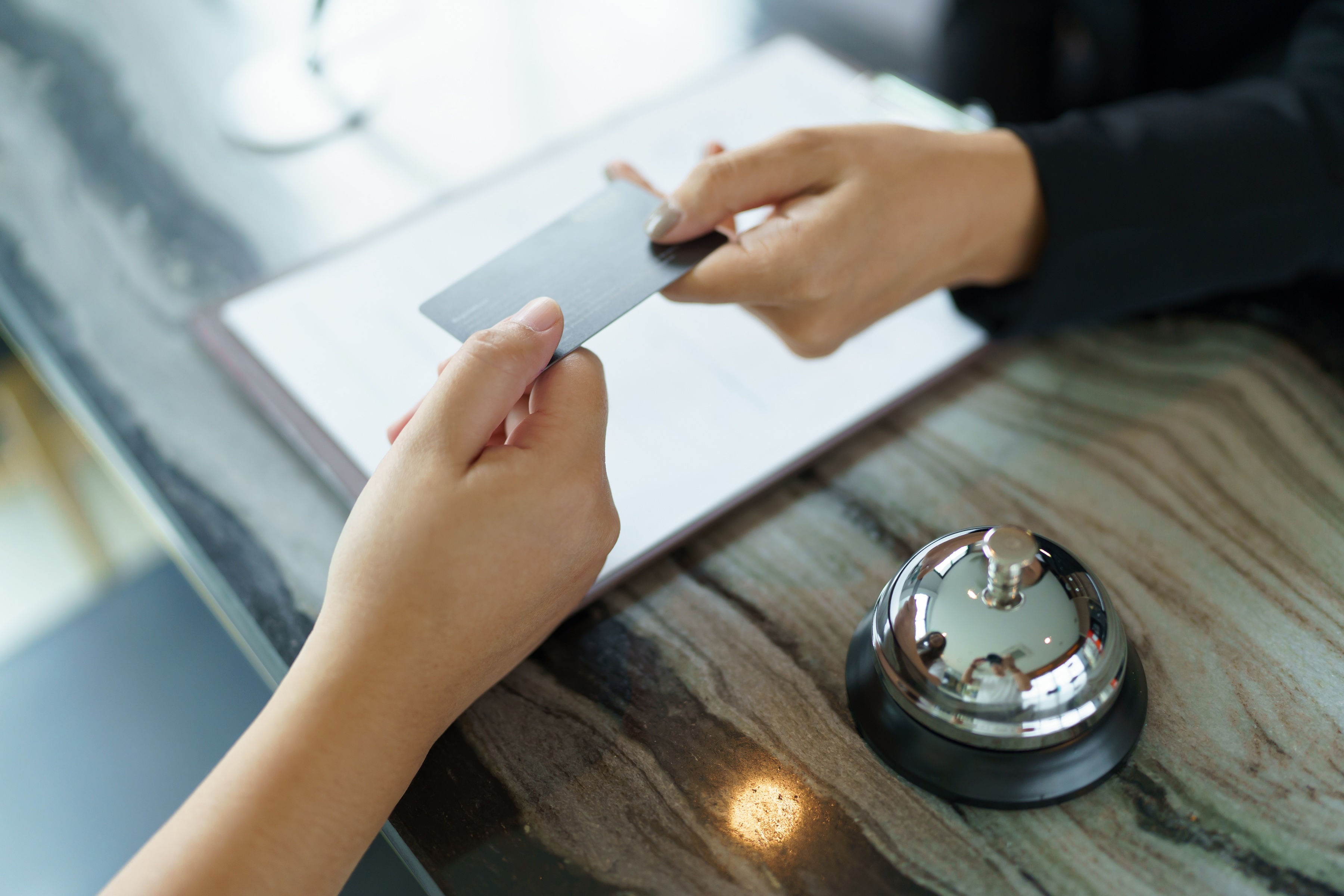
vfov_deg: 37.9
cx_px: 672
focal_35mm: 35
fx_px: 1307
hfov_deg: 54.4
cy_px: 448
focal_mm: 35
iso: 640
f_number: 1.4
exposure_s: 1/1000
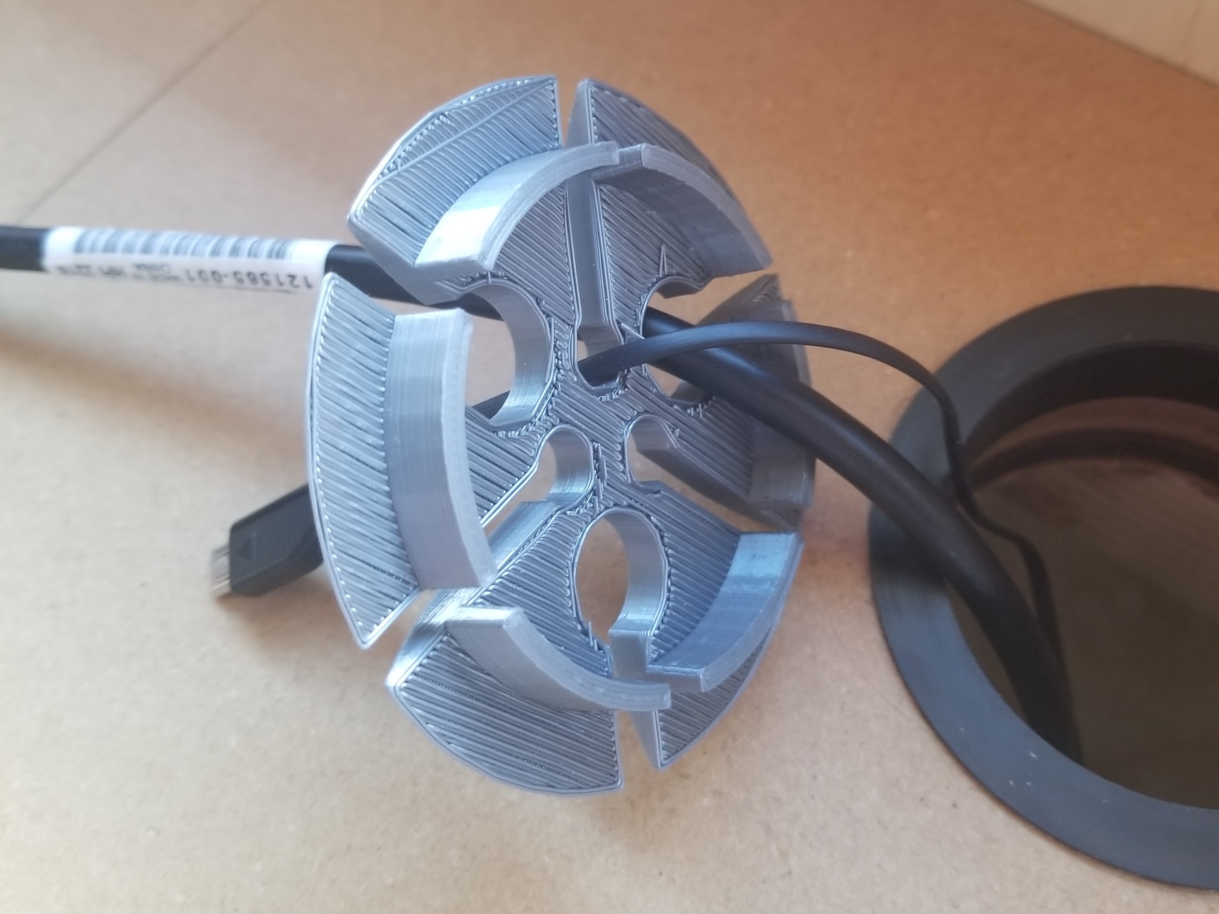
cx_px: 610
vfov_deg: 53.1
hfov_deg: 67.3
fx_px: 916
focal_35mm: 26
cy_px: 457
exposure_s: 1/17
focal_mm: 4.25
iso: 200
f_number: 1.7
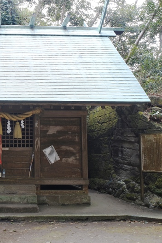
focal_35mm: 46
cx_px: 0
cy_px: 122
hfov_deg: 27.6
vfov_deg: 42.7
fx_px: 310
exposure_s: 1/30
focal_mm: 11.2
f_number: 7.1
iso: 160
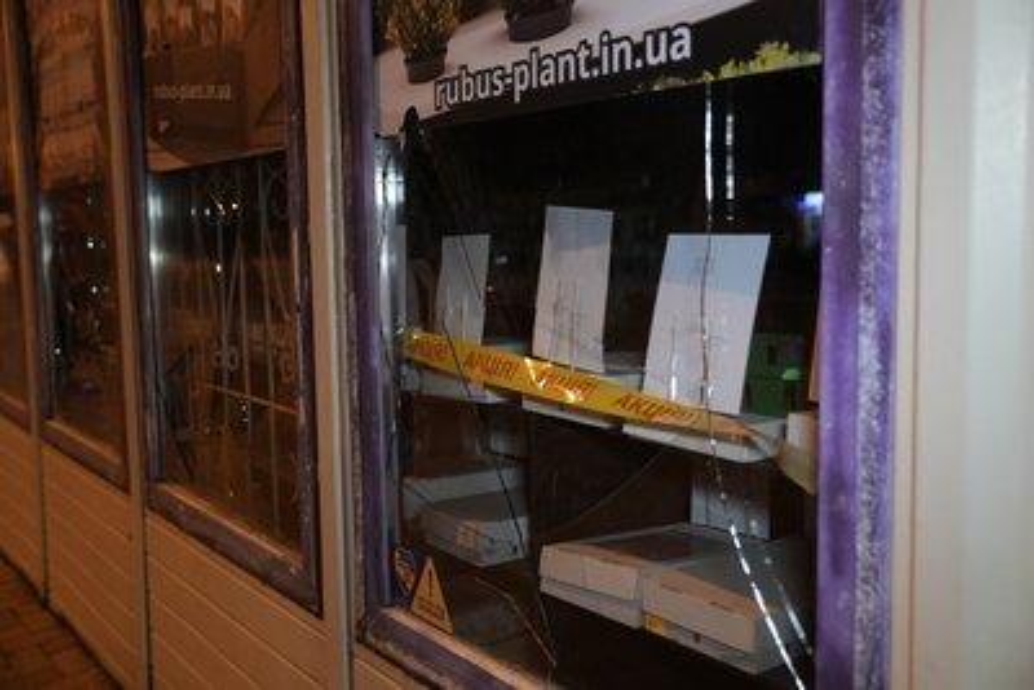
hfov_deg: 54.4
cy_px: 345
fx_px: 1006
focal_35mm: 35
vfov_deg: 37.9
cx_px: 517
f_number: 2.8
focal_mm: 35
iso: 4000
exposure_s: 1/80
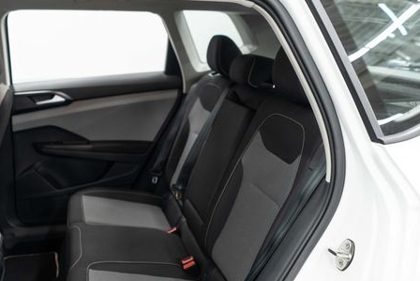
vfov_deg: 33.0
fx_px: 467
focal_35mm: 40
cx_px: 169
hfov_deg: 48.2
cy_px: 199
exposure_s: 1/50
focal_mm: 28
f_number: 3.2
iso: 800
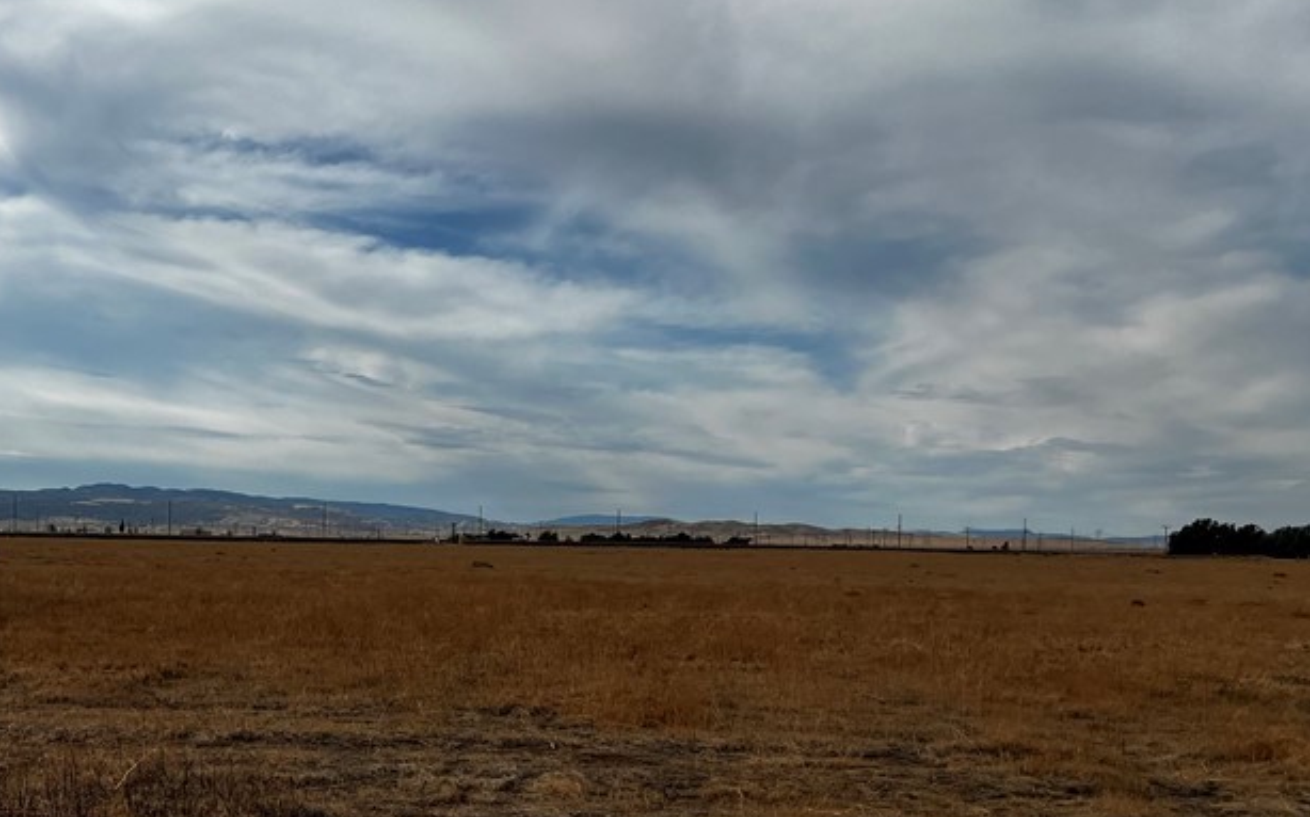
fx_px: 1641
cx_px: 390
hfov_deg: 42.6
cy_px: 570
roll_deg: -1.0
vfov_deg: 27.7
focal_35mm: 46
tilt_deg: -0.5
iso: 50
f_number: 1.5
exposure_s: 1/8696
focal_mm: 5.7
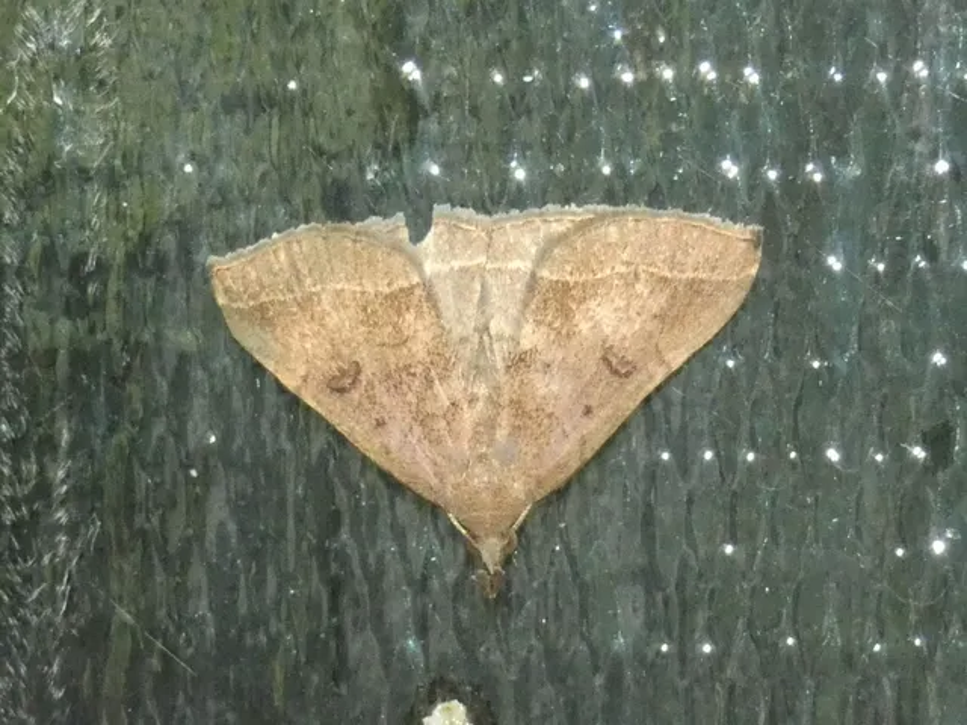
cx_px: 484
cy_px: 362
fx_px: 4721
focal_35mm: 169
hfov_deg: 11.7
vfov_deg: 8.8
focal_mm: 30.2
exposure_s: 1/60
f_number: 5.5
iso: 800
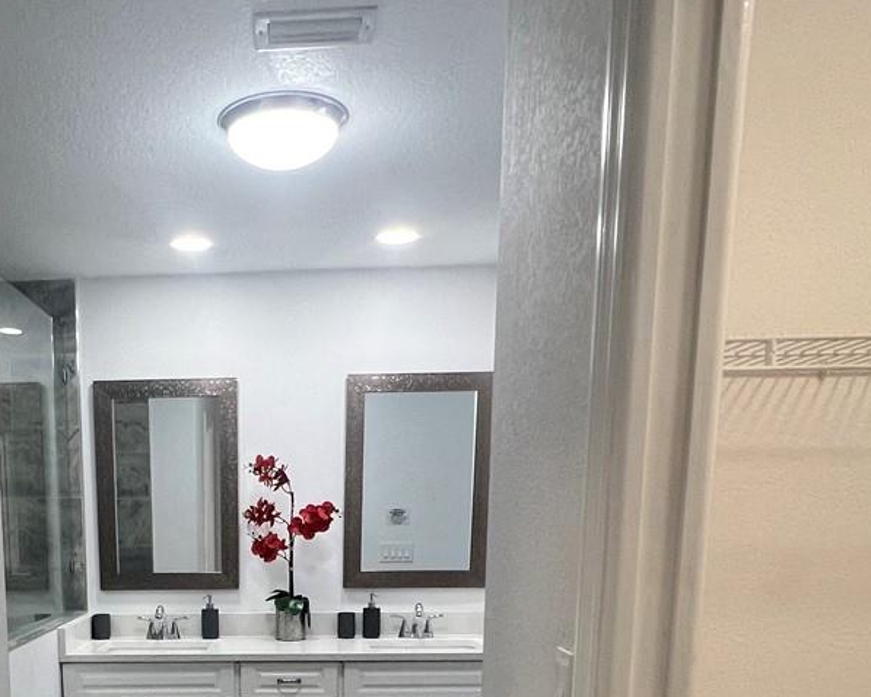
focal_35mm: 34
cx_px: 214
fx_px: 877
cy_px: 677
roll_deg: +1.1
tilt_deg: -8.3
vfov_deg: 39.0
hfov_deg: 50.6
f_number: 1.8
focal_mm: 1.57
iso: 125
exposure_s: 1/120
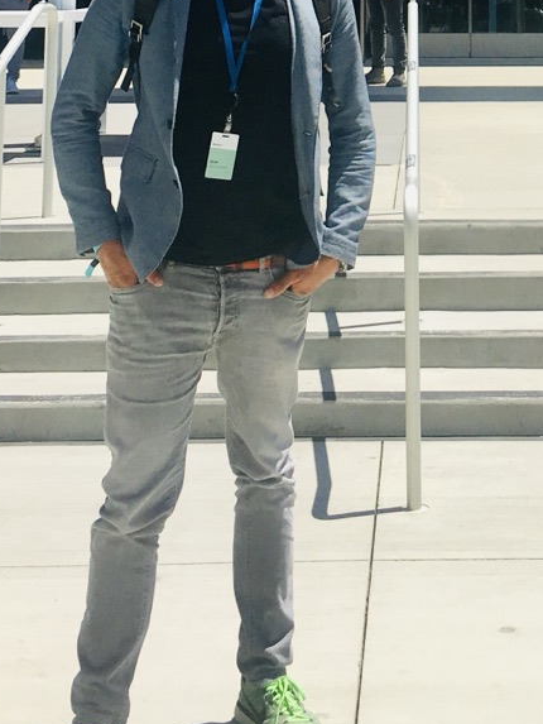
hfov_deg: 18.0
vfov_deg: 21.9
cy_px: -200
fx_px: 1693
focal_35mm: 81
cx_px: 476
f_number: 2.2
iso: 25
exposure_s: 1/2079
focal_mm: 4.15
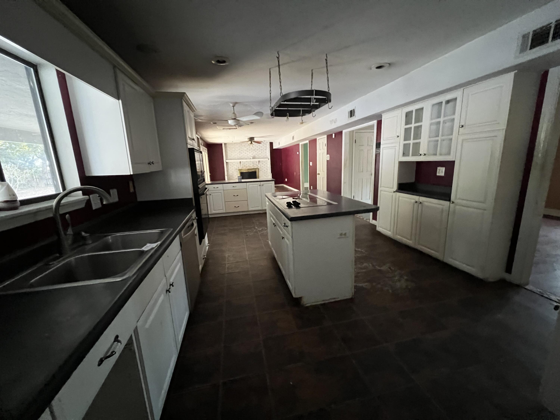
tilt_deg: -10.8
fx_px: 210
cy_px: 210
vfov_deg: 89.9
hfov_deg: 106.2
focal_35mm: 13
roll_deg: +3.2
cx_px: 280
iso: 1250
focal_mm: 1.57
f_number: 1.8
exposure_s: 1/38
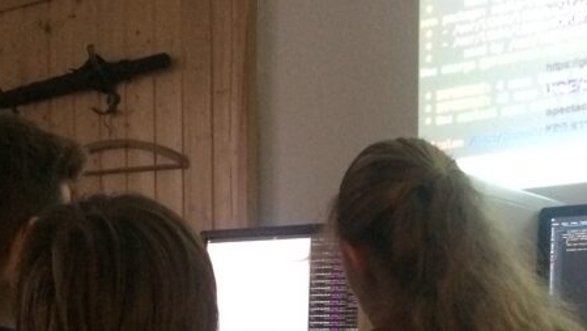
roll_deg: +0.4
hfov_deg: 29.3
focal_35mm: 72
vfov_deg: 16.0
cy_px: 419
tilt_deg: -4.3
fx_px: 1121
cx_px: 286
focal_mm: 4.15
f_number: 2.2
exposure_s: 1/17
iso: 400
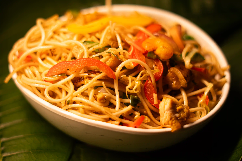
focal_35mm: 75
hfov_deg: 27.0
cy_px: 80
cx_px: 121
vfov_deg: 18.2
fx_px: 504
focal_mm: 50
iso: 100
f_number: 2
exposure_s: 1/250
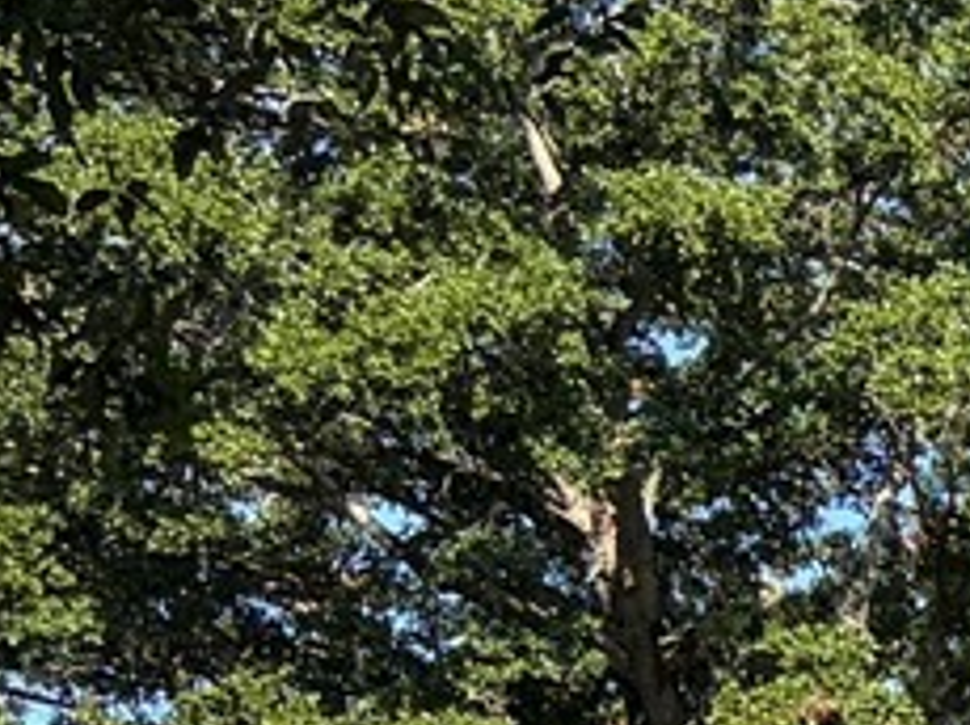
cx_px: 3193
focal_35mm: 181
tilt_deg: +7.4
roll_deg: +0.5
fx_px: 5067
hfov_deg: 8.5
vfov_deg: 8.0
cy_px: 1159
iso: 50
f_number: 1.6
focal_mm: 5.96
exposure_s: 1/1550
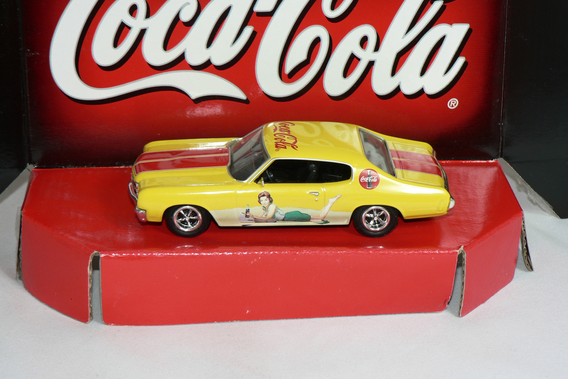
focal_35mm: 73
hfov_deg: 27.7
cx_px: 284
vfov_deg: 18.7
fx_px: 1152
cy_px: 181
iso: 80
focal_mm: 11.6
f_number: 3.2
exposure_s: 1/60
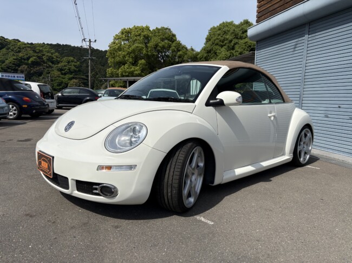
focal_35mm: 26
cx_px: 176
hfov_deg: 67.4
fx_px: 264
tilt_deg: -6.0
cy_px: 132
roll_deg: -0.9
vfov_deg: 53.0
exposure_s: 1/5814
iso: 50
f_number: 1.6
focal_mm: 5.96
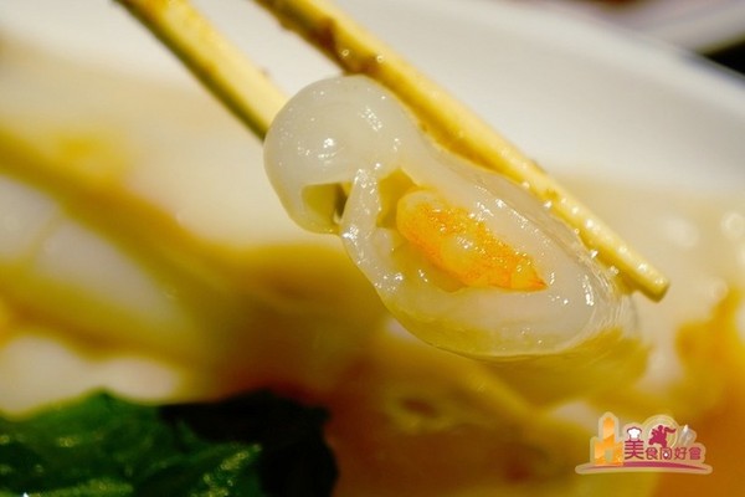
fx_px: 1707
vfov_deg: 16.6
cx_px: 372
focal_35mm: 82
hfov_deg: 24.6
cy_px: 248
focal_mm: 55
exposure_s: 1/100
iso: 500
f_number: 5.6
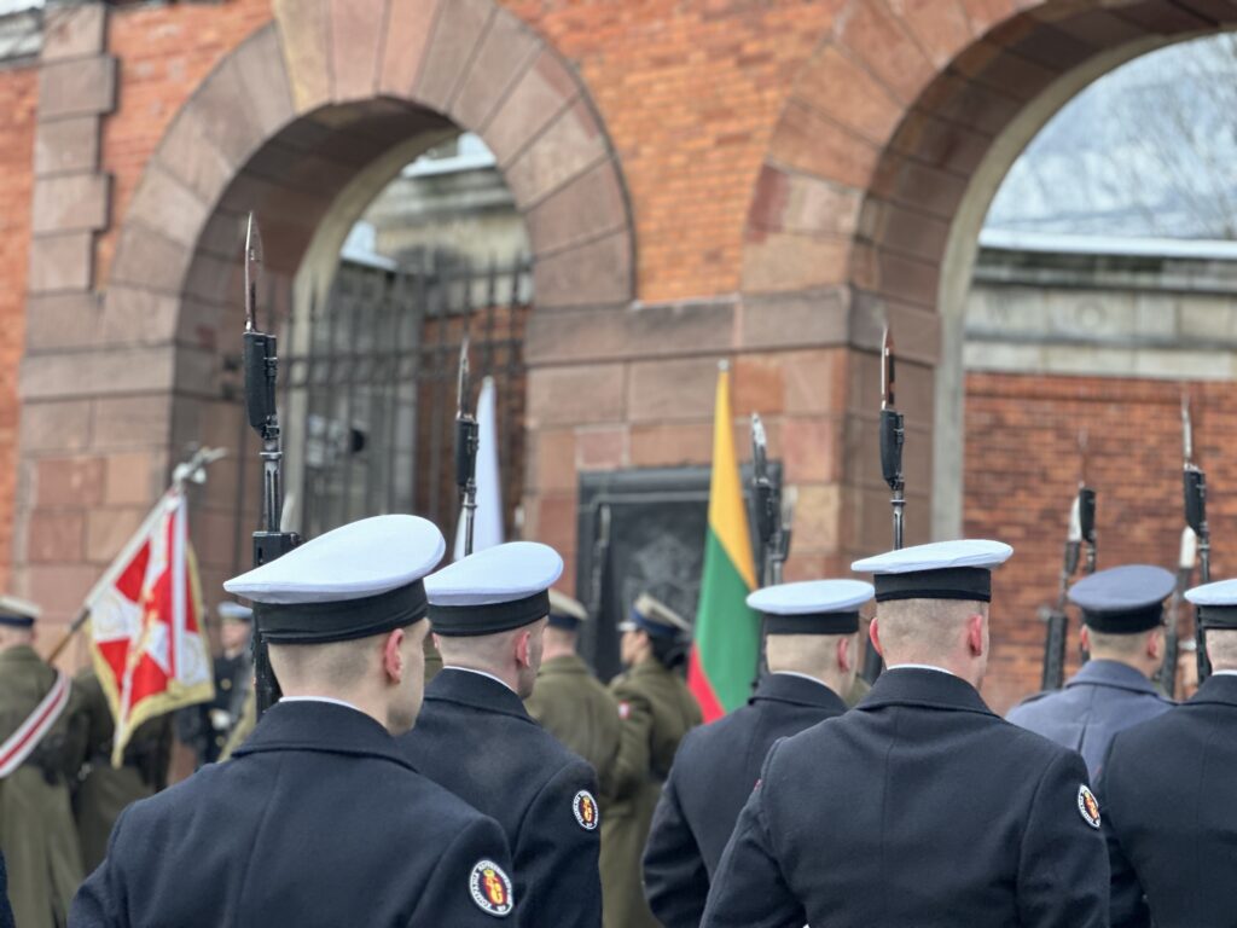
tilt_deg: +5.9
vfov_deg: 19.1
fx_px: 2752
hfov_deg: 25.3
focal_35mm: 77
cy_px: 464
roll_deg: -1.7
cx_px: 618
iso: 80
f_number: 2.8
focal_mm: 9
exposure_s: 1/121
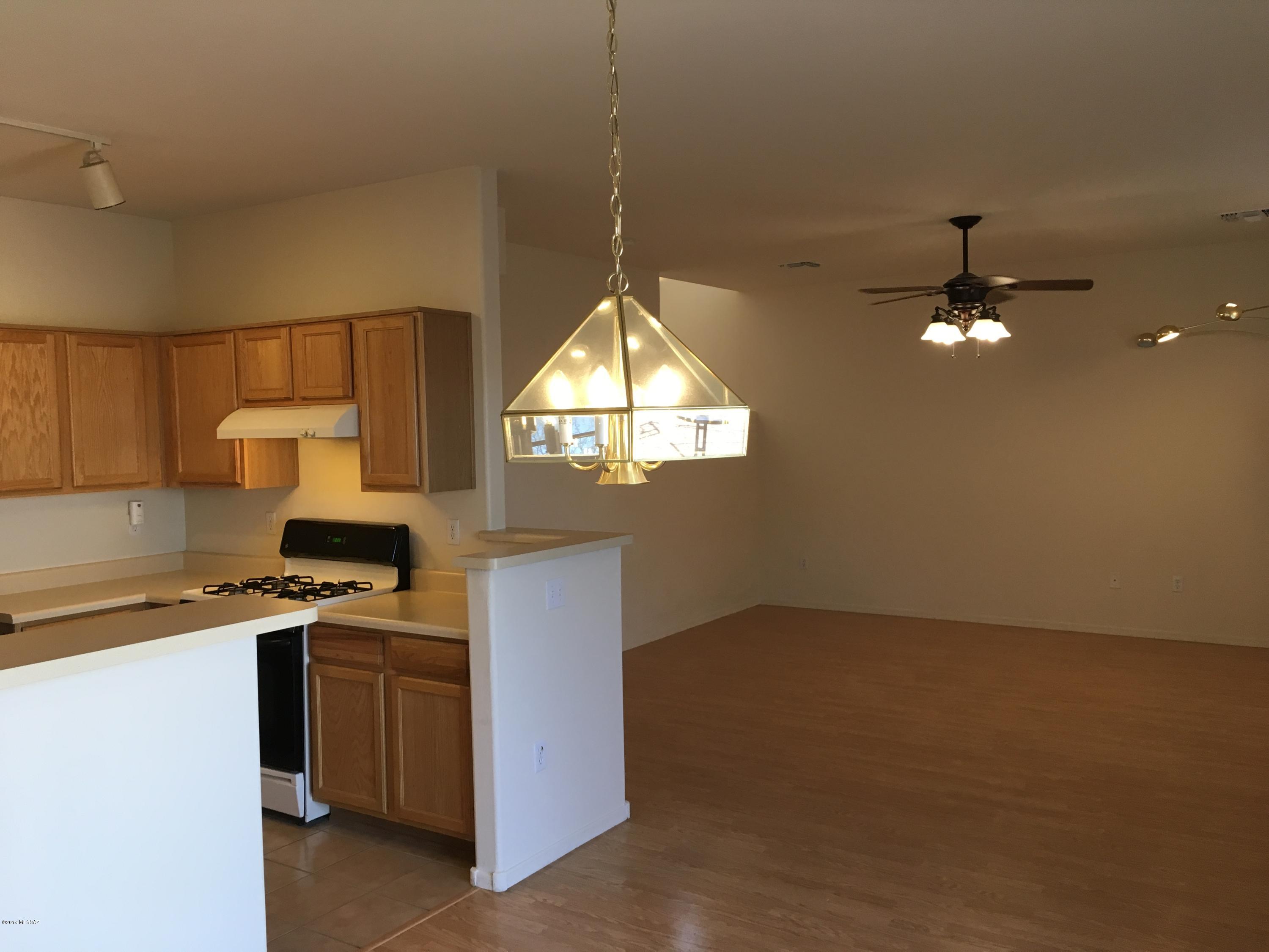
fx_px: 1063
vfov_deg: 48.2
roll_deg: +1.9
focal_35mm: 29
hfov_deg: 61.7
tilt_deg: -1.2
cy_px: 476
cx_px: 634
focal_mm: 4.15
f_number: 2.2
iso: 32
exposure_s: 1/30
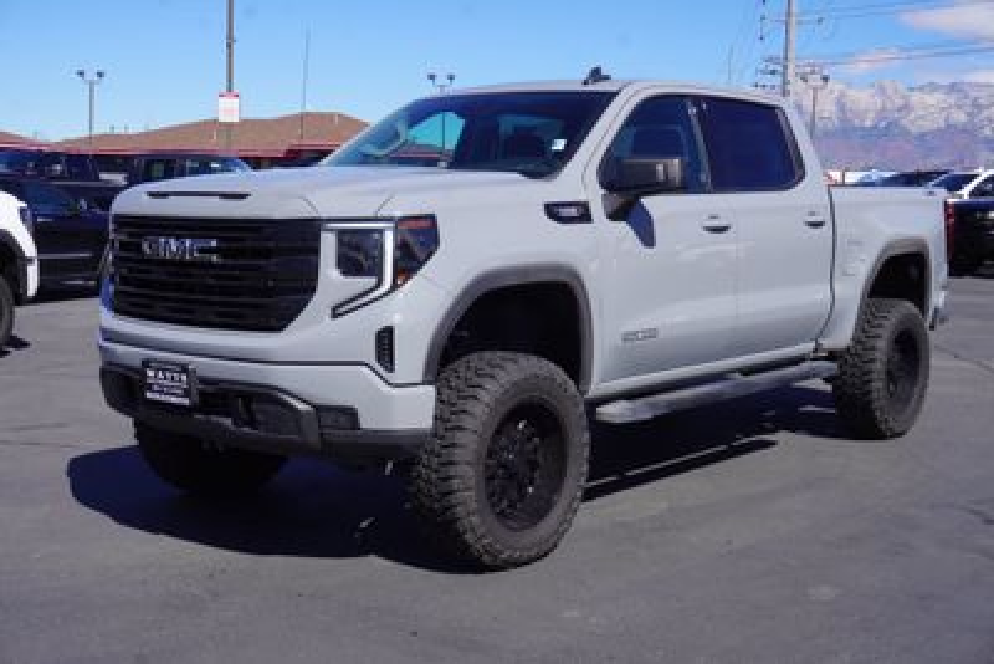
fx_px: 1284
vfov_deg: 29.0
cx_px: 497
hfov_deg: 42.3
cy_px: 332
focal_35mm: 46
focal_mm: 31
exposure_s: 1/125
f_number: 11
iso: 100
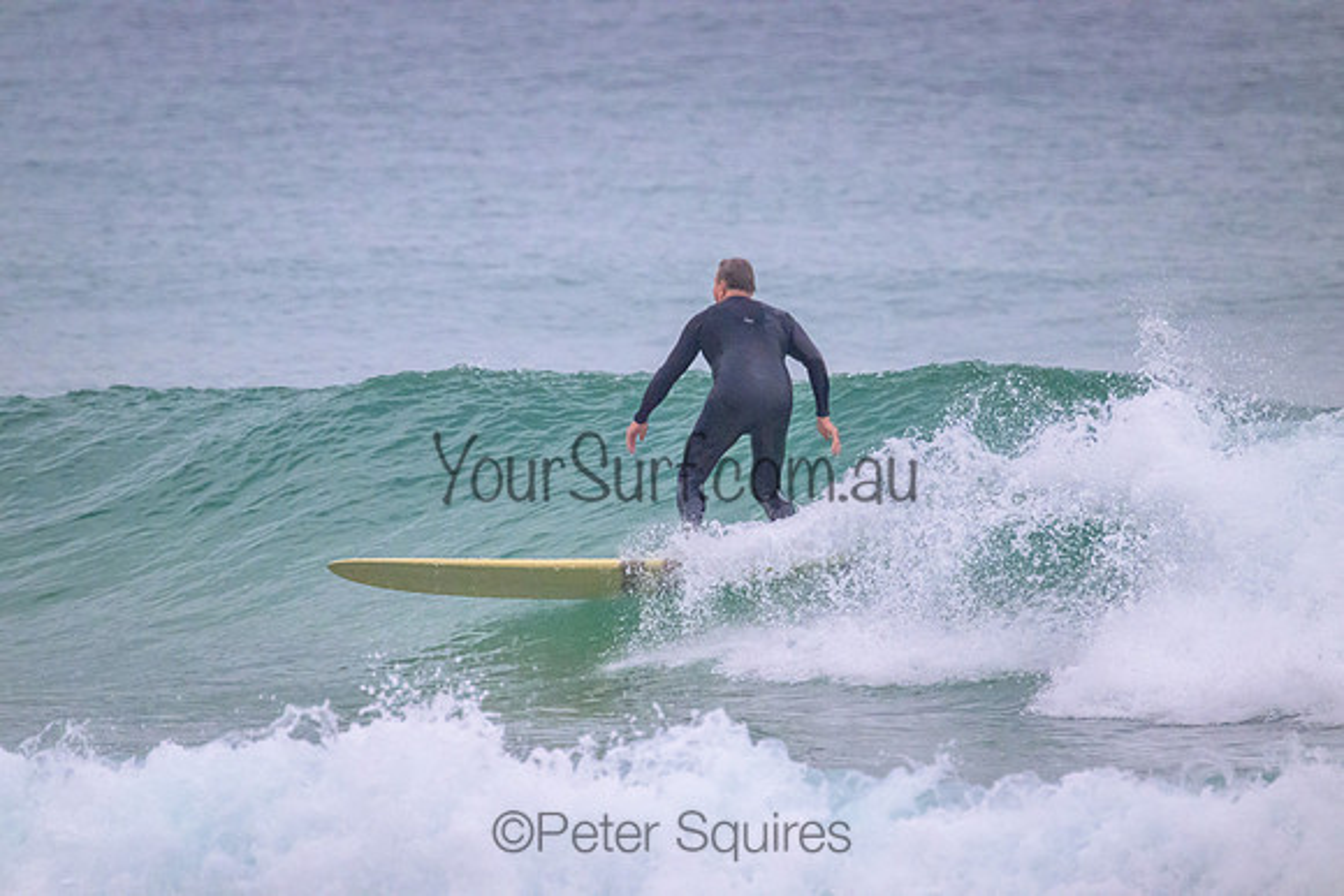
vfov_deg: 1.7
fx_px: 29872
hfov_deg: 2.6
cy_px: 448
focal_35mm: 800
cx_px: 672
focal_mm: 800
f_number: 11
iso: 8000
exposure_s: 1/800
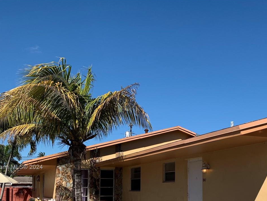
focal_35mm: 44
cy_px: 168
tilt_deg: +5.8
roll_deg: -0.1
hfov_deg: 42.4
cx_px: 179
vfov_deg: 31.8
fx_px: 339
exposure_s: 1/3086
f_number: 1.8
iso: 25
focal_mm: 4.25
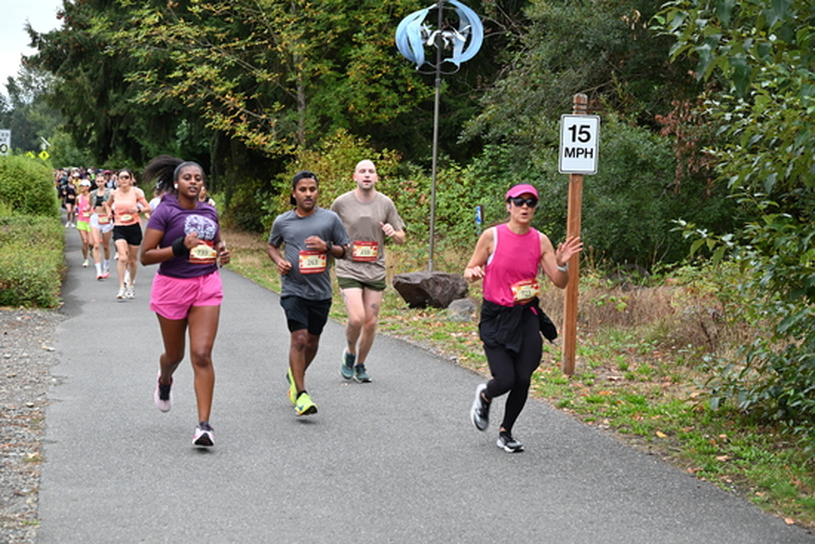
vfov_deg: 19.5
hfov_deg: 28.8
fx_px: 1585
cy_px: 272
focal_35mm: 70
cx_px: 408
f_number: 6
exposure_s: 1/125
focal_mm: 70
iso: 720
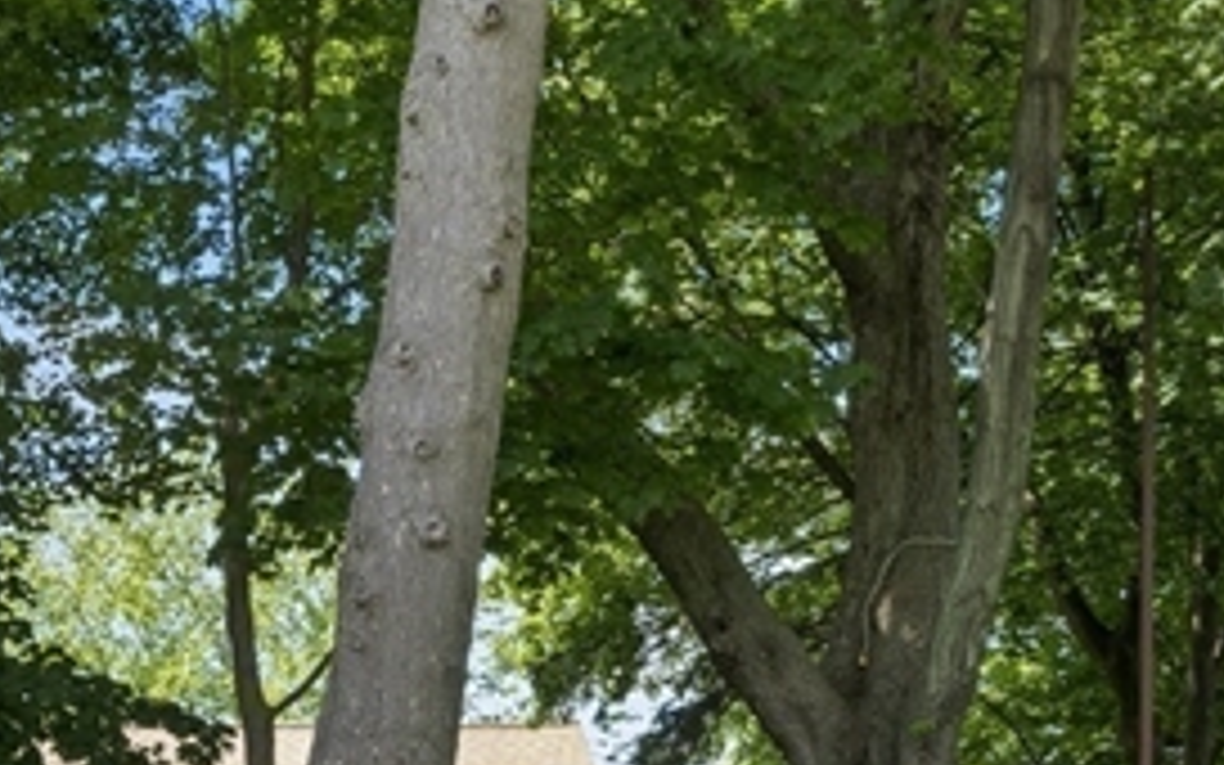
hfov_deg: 28.2
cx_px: 572
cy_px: 1136
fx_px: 2435
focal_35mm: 73
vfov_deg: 16.3
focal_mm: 19
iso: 320
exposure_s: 1/50
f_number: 9
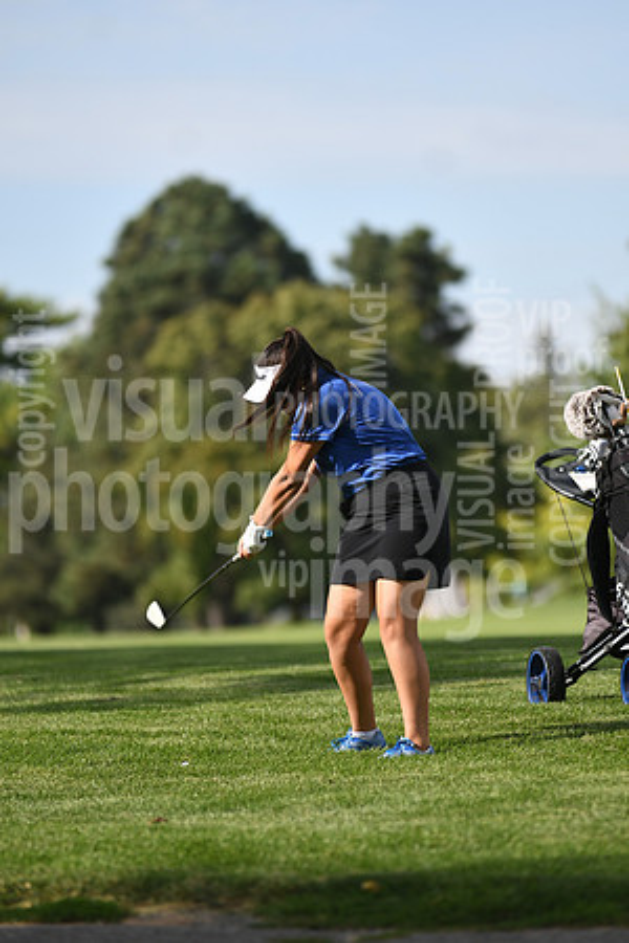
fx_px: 7862
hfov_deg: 4.6
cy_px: 472
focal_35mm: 300
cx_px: 314
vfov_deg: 6.9
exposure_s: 1/1250
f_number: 2.8
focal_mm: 200
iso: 100
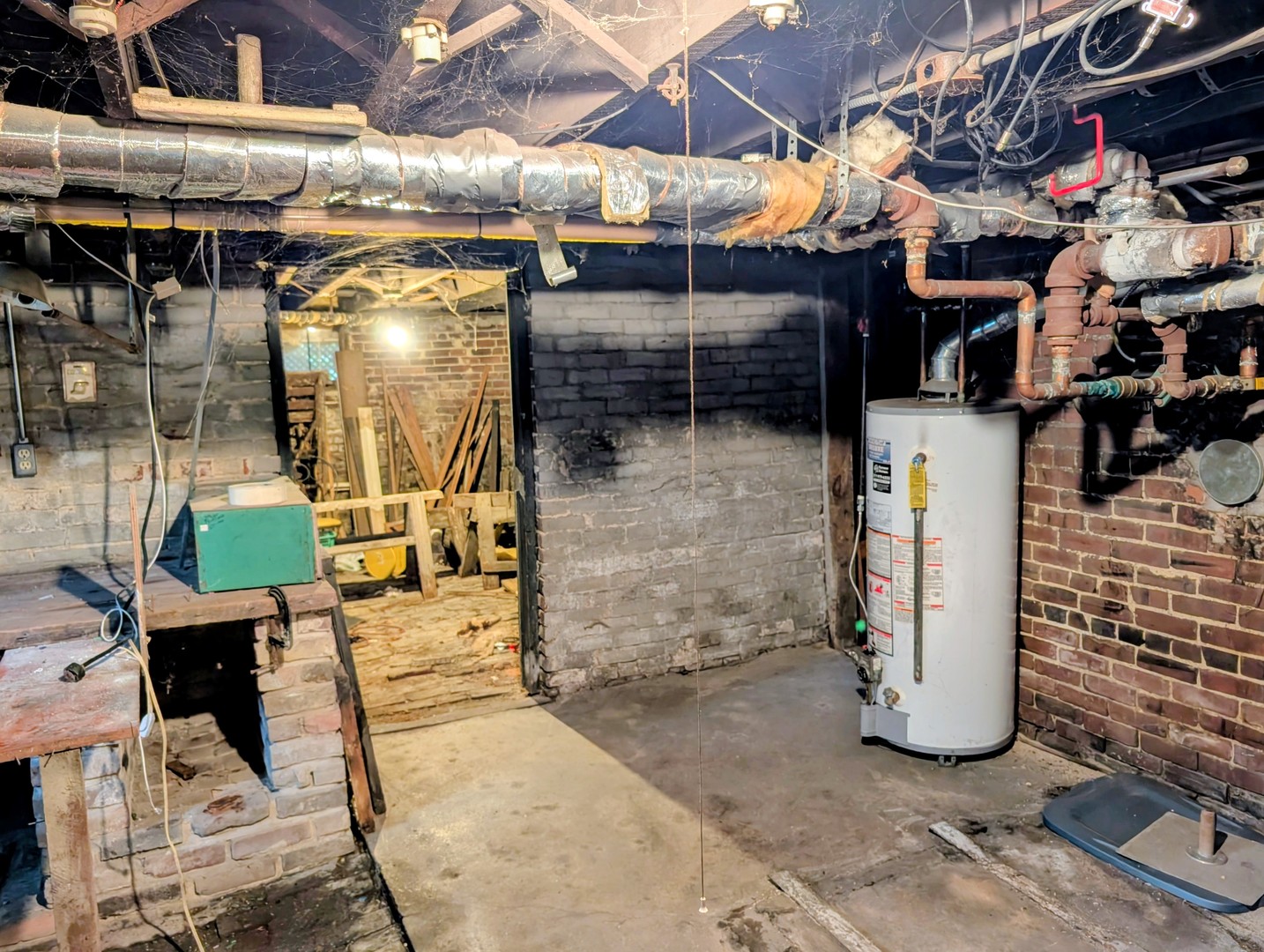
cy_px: 476
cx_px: 632
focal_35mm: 24
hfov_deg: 71.5
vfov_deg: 56.9
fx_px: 878
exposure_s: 1/24
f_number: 1.68
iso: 281
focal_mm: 6.9
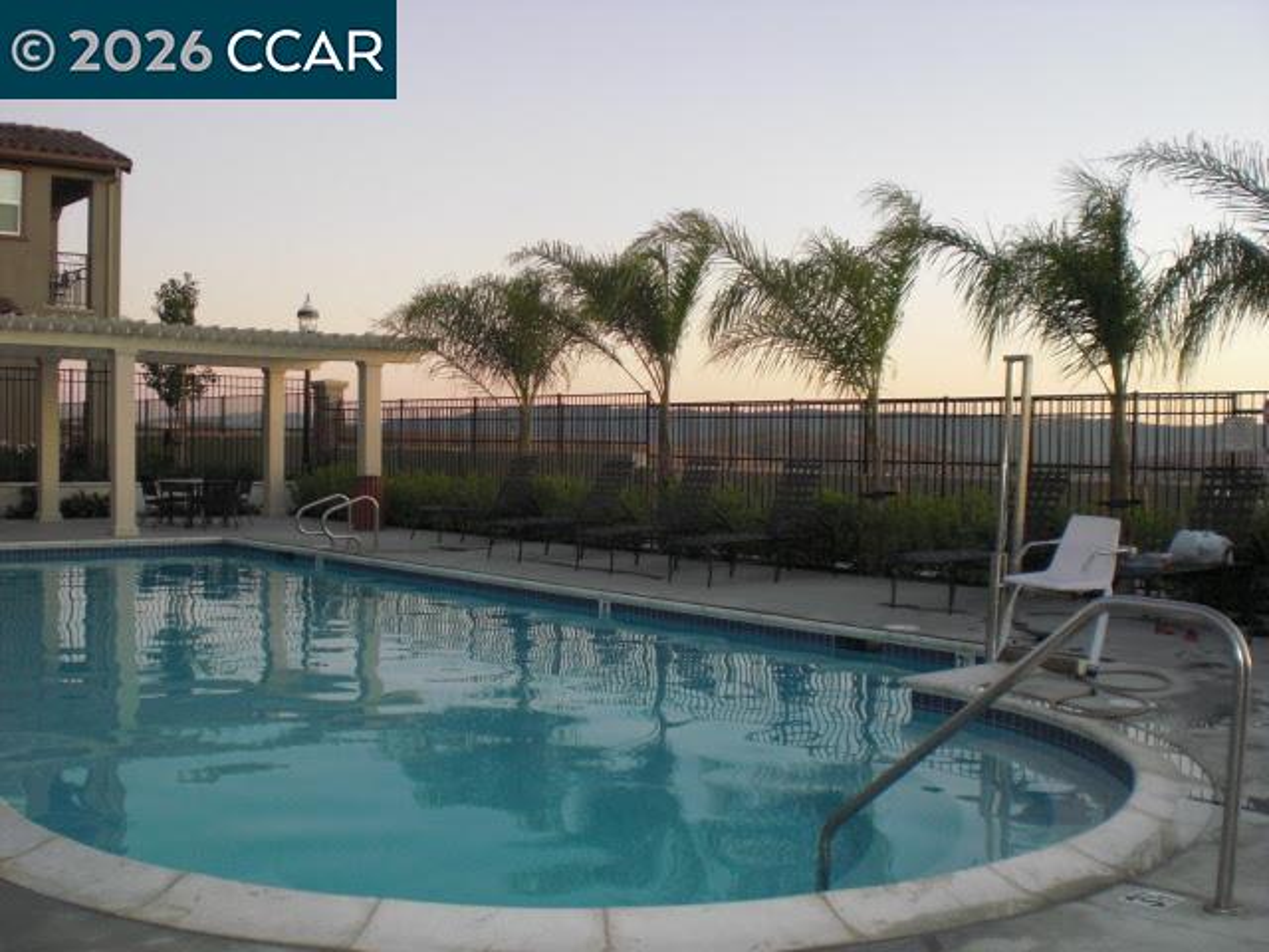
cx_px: 634
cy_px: 476
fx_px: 1393
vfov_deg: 37.7
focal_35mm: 38
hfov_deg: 49.0
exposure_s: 1/80
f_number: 3.1
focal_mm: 6.3
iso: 200
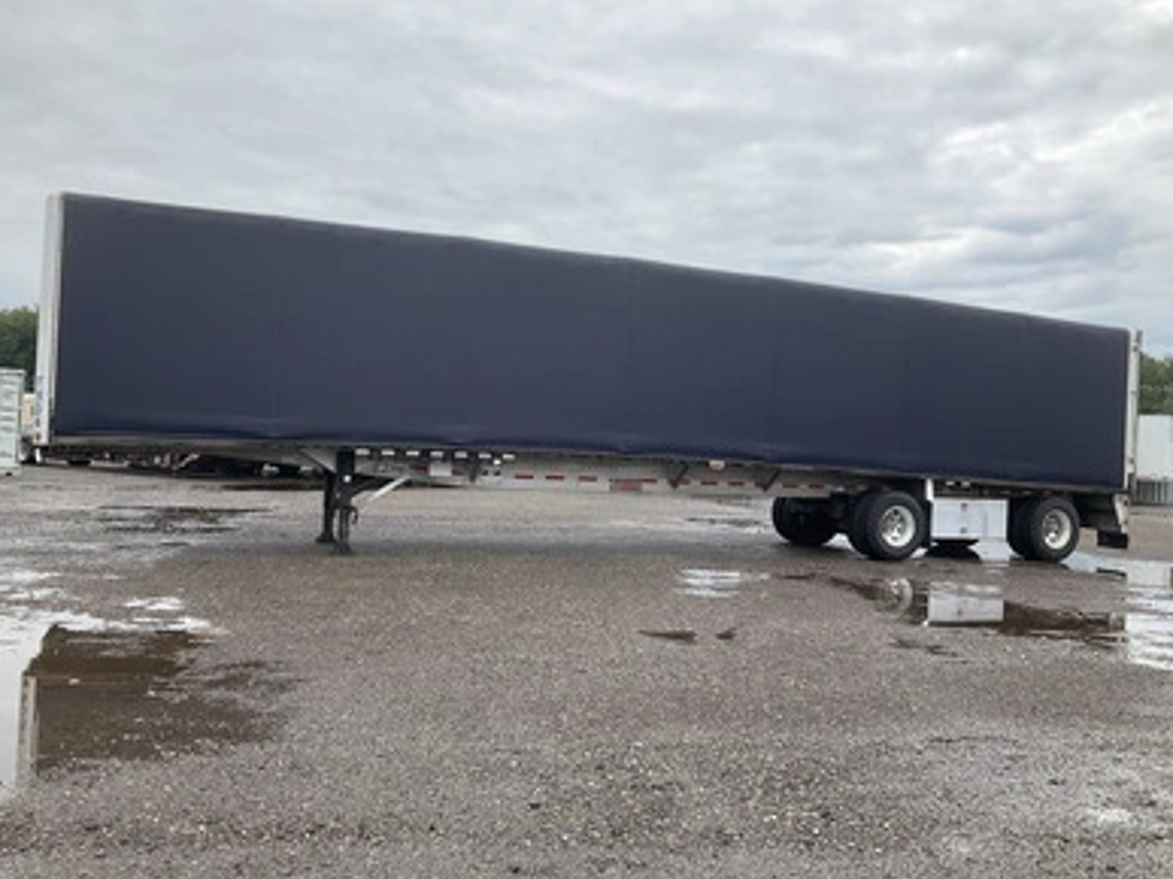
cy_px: 436
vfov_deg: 46.8
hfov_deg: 60.0
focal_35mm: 30
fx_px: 1016
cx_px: 570
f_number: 1.8
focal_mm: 3
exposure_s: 1/883
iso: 25
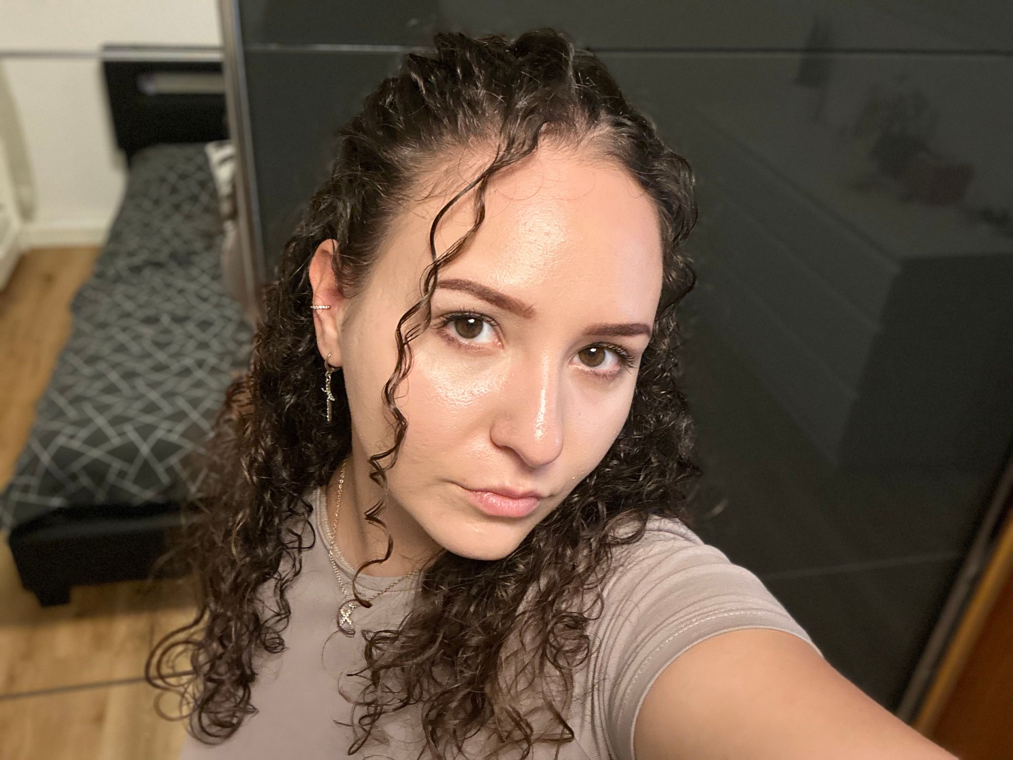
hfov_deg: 60.0
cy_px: 380
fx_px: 878
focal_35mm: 30
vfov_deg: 46.8
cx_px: 506
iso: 320
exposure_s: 1/60
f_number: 1.9
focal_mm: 2.69
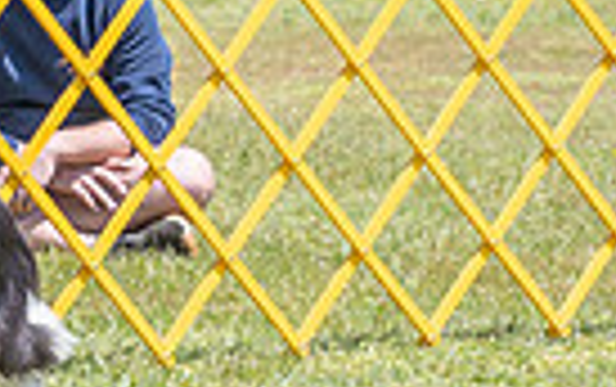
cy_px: -36
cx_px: -16
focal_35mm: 482
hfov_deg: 4.3
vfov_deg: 2.7
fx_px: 8102
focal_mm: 96
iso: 640
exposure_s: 1/1600
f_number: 7.1
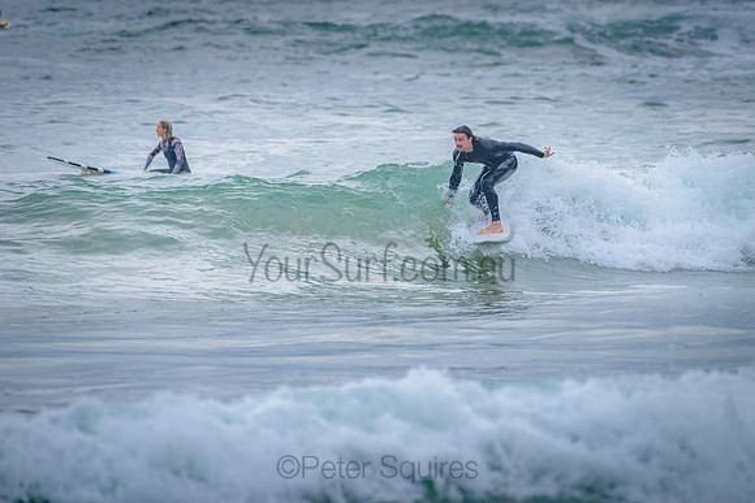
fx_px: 12857
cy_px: 195
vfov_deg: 2.2
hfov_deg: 3.4
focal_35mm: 613
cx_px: 463
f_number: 6.3
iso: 800
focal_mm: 500
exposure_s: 1/2000
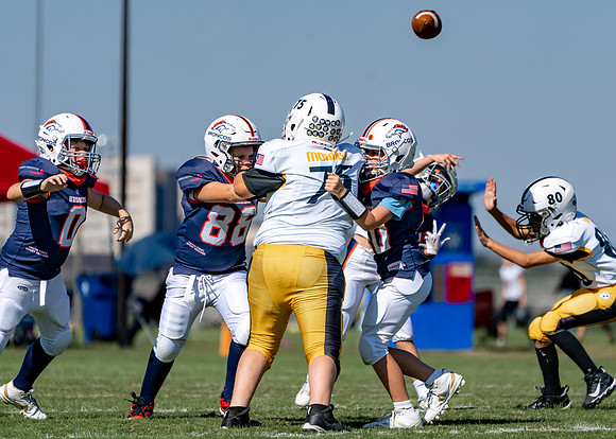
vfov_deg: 3.2
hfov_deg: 4.5
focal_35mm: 452
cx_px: 361
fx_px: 7899
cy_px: 243
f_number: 5.6
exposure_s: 1/1600
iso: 125
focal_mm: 379
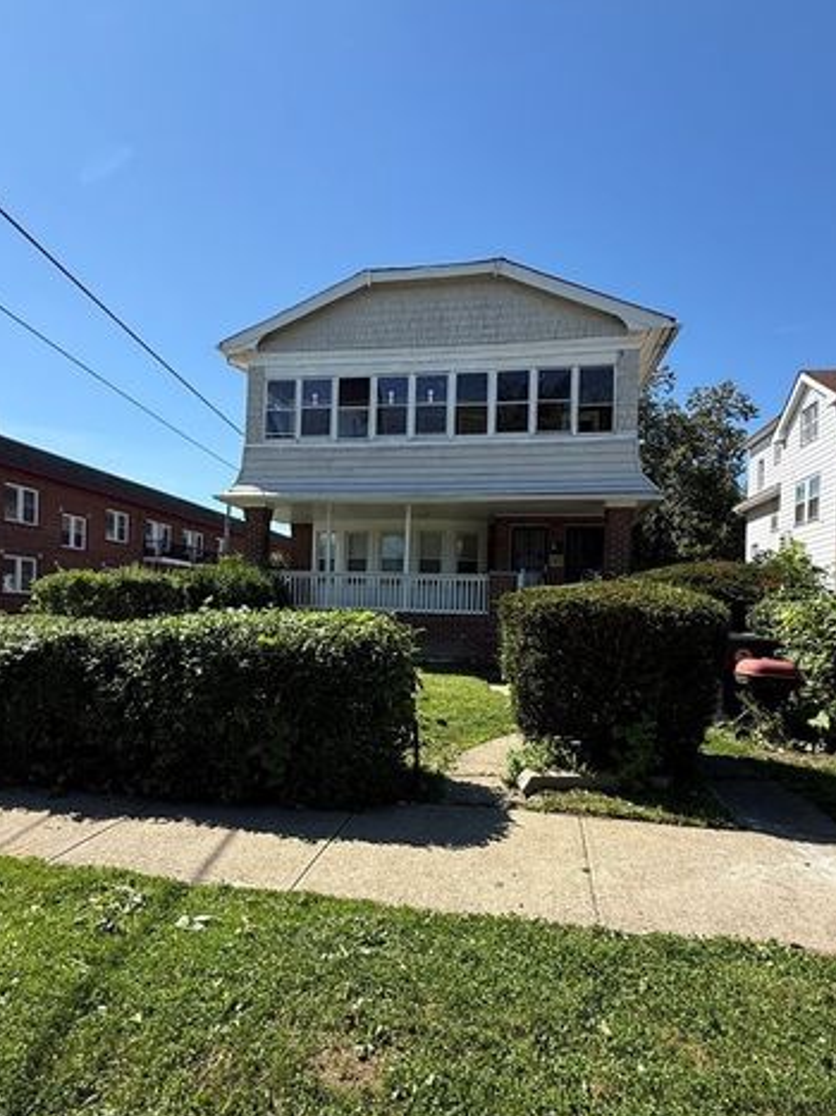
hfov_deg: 65.9
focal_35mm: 20
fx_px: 644
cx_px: 397
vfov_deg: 81.5
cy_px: 620
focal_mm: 2.22
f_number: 2.2
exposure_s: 1/1259
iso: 50
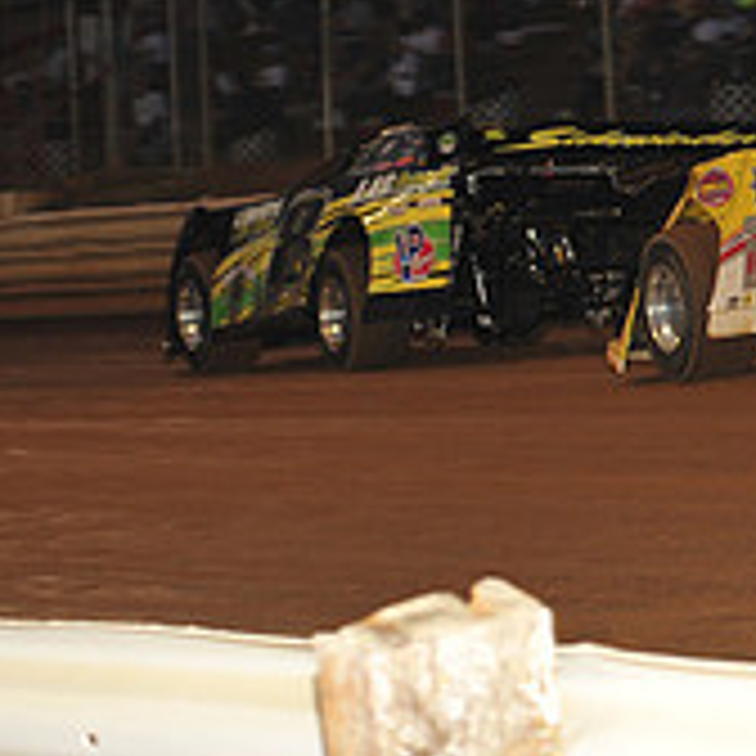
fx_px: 7240
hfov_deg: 5.9
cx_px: 1116
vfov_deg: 6.0
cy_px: 148
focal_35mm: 293
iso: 800
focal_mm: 100
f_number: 6.3
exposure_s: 1/160
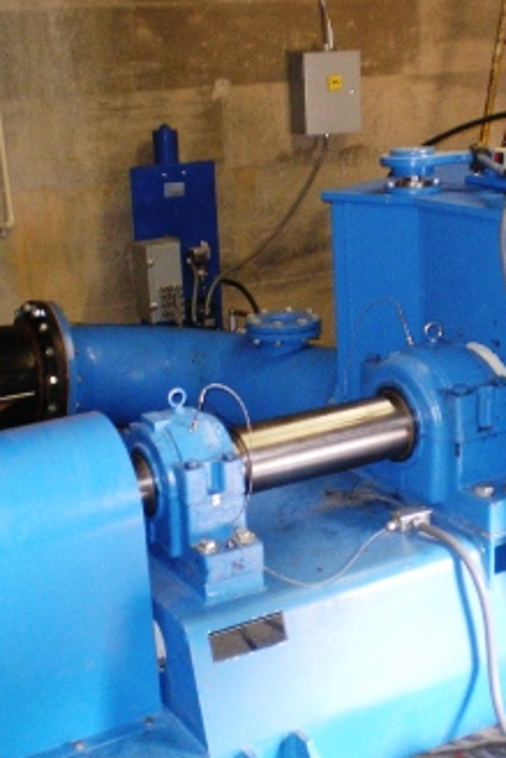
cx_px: 296
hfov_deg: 25.1
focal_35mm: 54
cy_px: 384
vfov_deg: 36.9
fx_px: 1137
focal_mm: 6.3
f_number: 3.1
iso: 400
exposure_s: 1/30
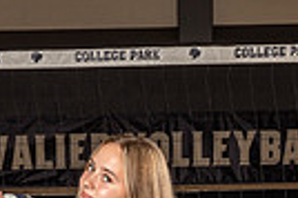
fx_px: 1447
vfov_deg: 7.4
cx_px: 44
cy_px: 461
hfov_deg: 11.7
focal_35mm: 175
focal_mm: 52
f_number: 11
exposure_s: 1/250
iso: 640
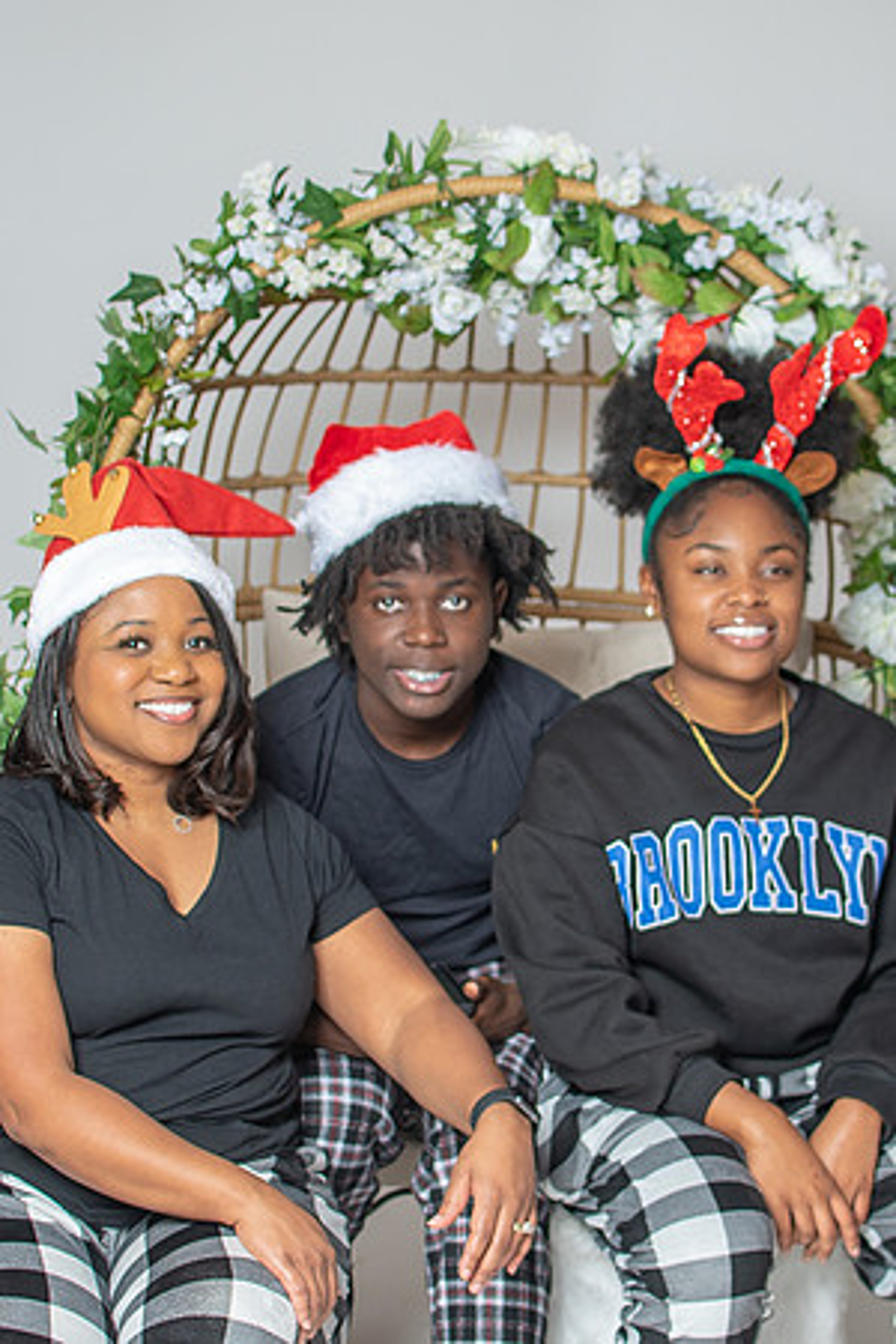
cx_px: 522
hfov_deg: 17.5
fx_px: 2912
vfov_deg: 26.0
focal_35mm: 78
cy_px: 672
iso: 100
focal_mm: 35
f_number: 3.2
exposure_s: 1/250
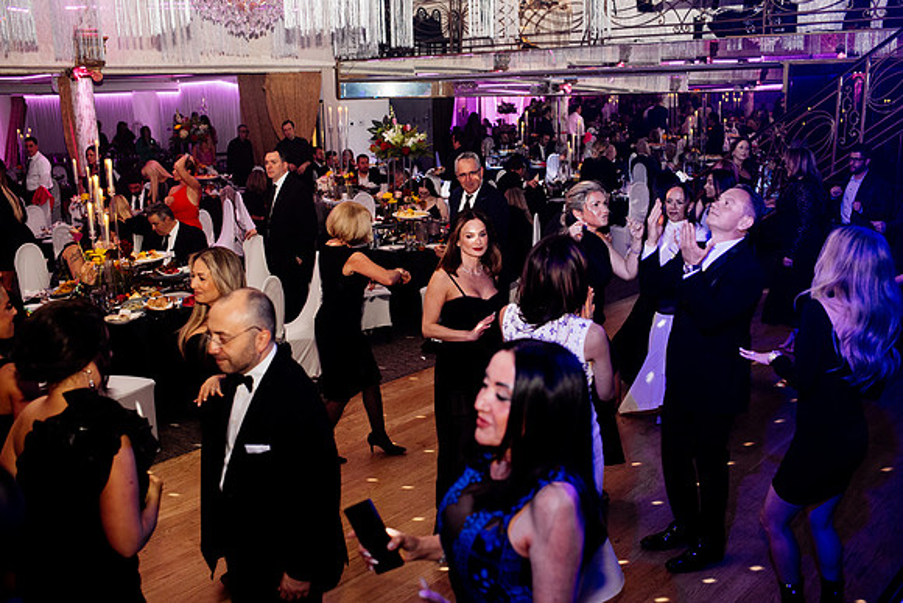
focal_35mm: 35
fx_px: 878
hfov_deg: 54.4
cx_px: 452
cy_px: 302
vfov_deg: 37.9
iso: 2000
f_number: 2.8
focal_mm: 35
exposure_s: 1/200
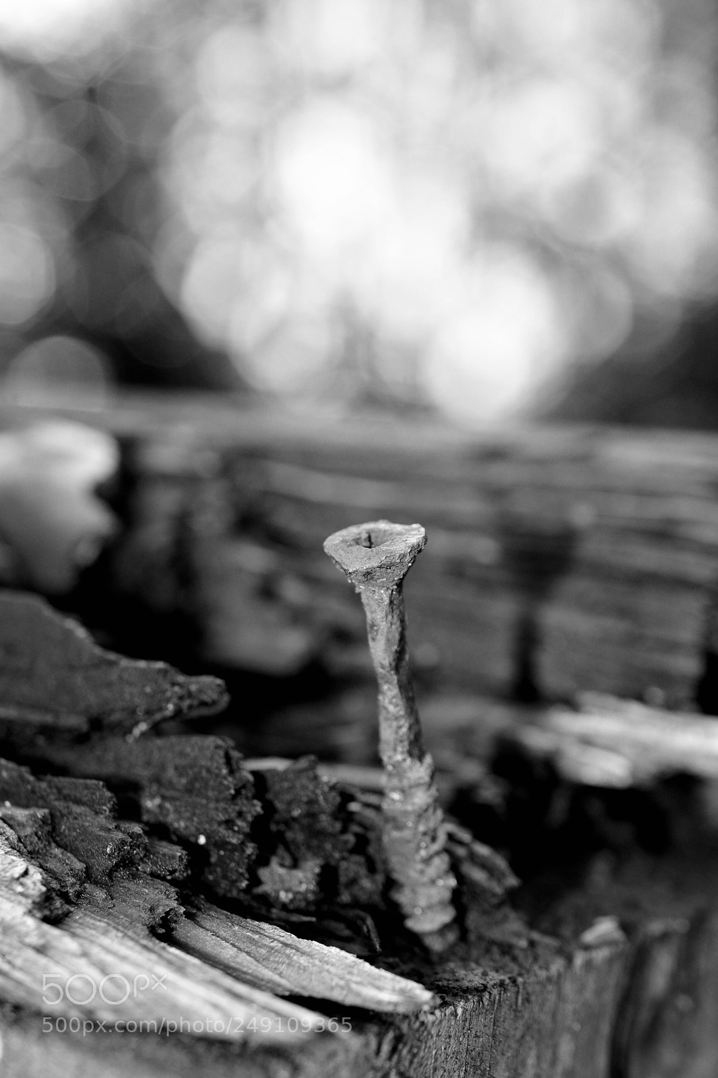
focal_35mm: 60
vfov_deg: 33.4
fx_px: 1796
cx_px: 359
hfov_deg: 22.6
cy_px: 539
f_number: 5.6
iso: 200
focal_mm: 40
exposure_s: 1/125
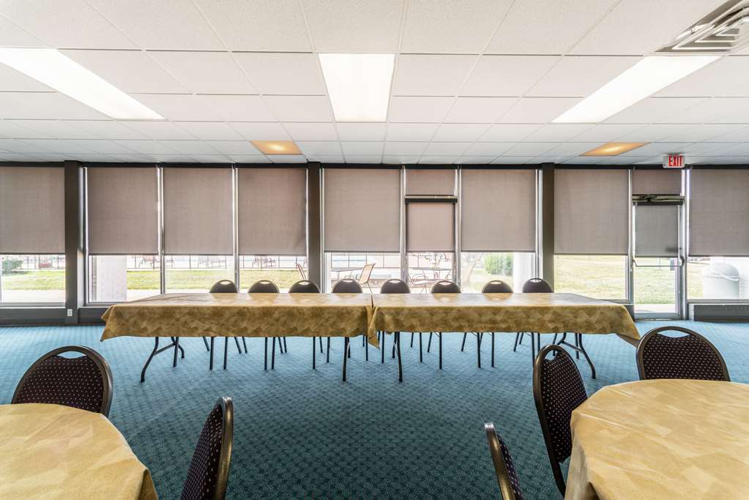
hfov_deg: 104.2
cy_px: 250
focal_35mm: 14
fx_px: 291
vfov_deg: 81.3
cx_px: 374
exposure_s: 1/125
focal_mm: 14
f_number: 8
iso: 400
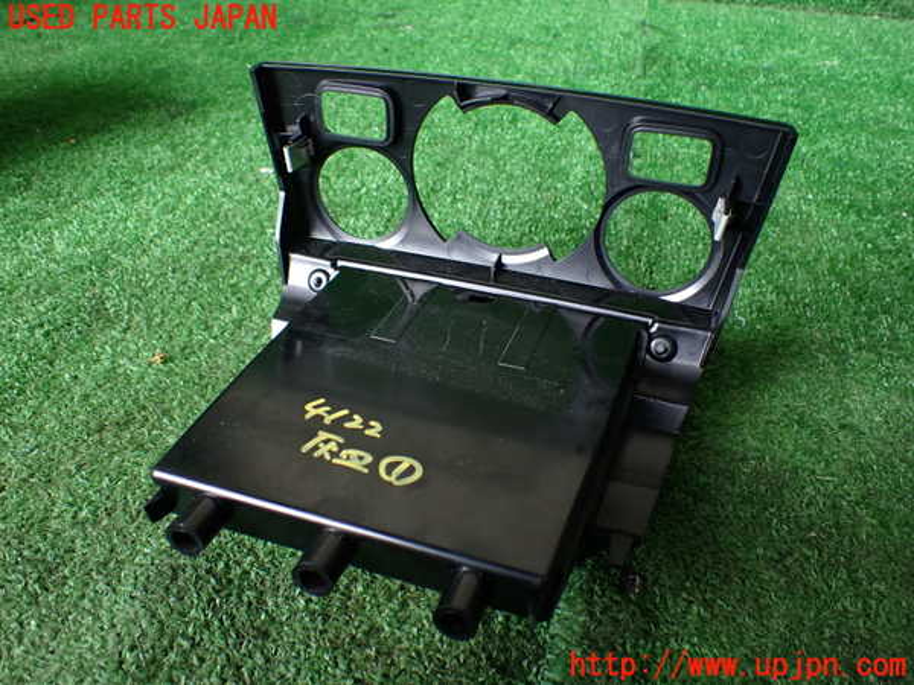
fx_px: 792
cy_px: 342
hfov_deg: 60.0
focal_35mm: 30
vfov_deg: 46.8
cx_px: 457
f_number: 2.3
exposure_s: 1/125
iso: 250
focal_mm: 5.4
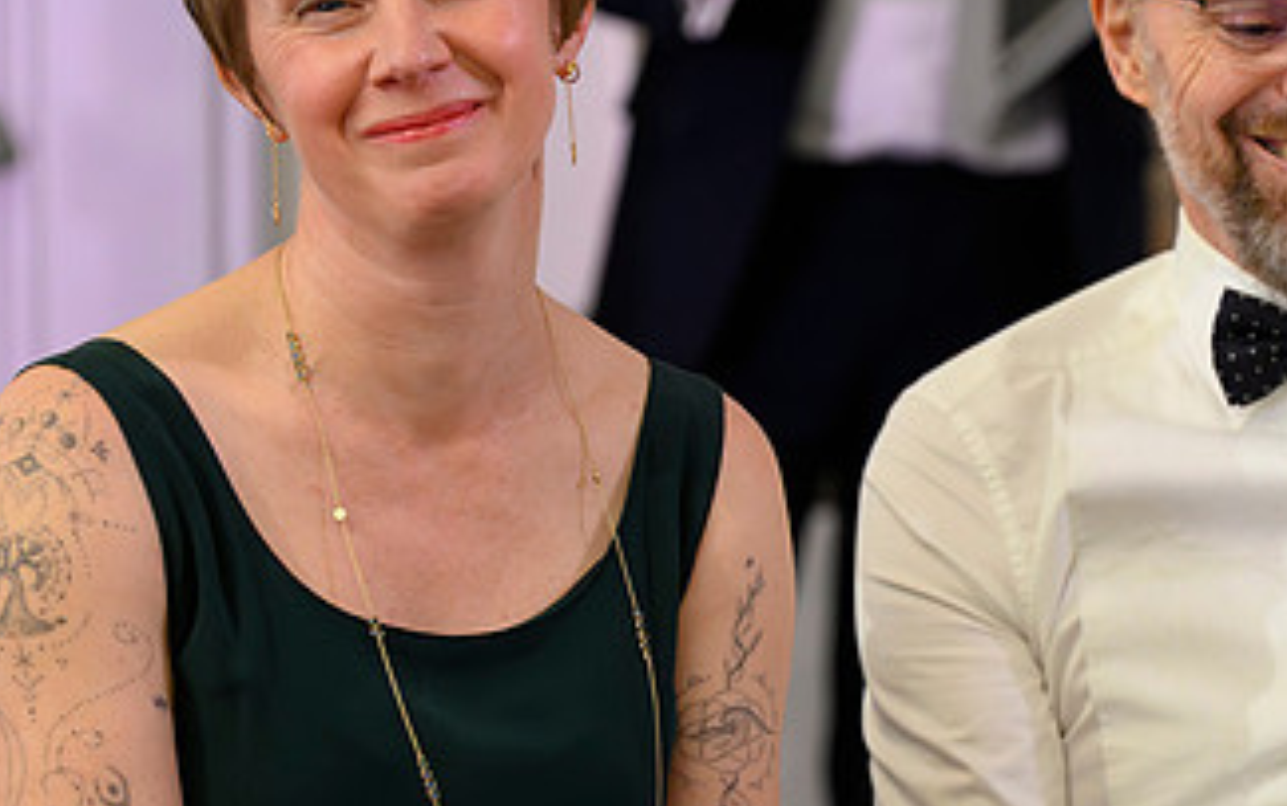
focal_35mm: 170
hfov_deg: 12.3
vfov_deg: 7.7
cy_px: 260
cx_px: 1029
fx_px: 5967
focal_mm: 82
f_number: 2.8
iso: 3200
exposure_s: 1/200
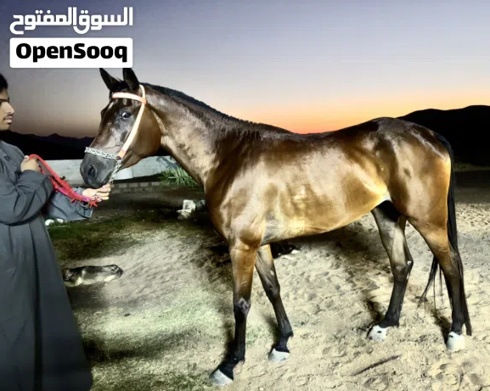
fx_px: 377
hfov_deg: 66.0
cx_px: 261
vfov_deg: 54.9
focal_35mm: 26
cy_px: 190
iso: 1000
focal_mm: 6.76
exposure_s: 1/30
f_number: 1.78
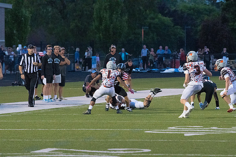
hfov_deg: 6.9
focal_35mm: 300
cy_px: 78
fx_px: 1965
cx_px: 118
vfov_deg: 4.6
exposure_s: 1/1250
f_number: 5
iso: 8000
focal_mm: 200
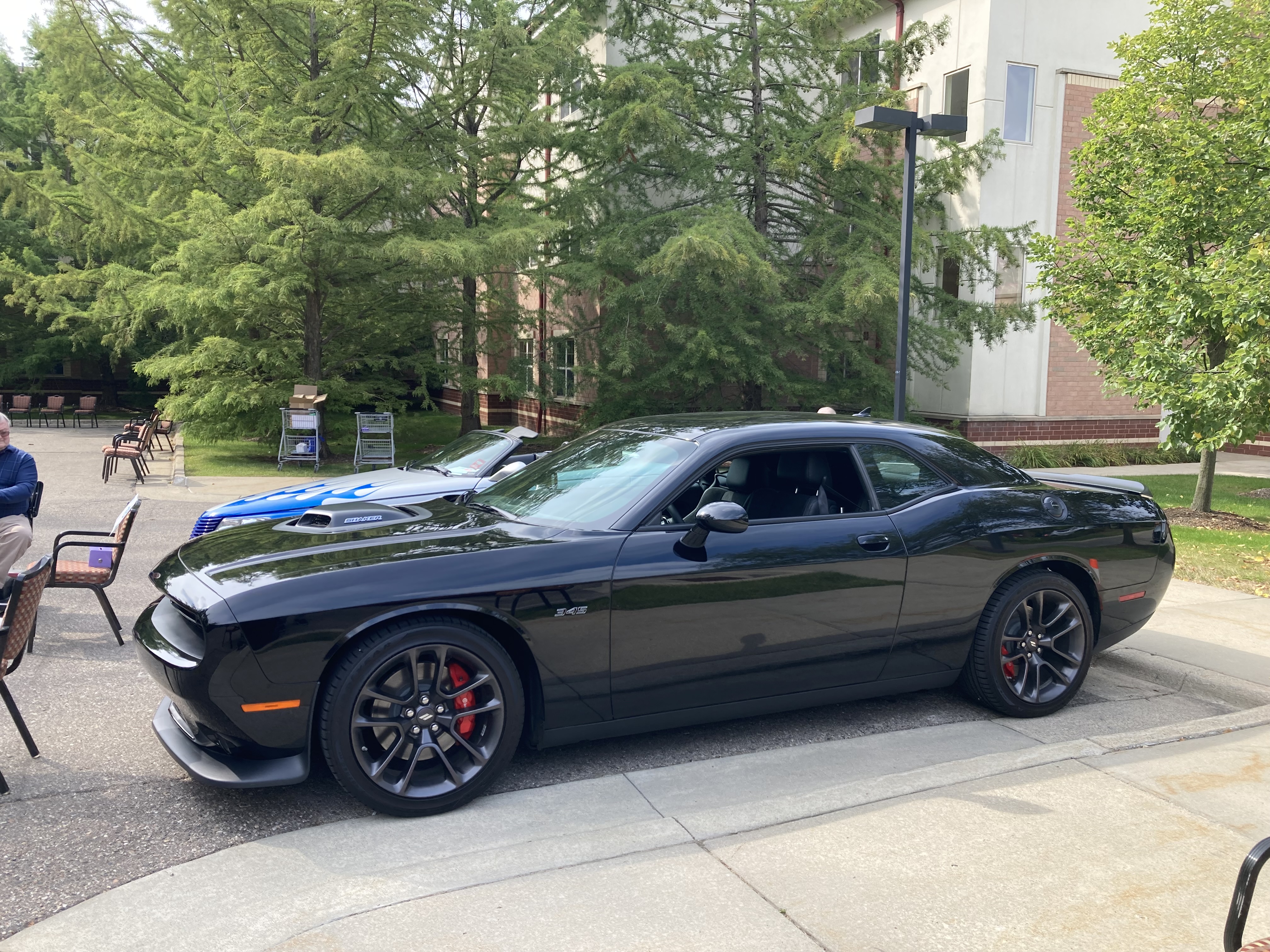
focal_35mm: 28
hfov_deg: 63.4
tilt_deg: -6.2
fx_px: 1027
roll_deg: -1.2
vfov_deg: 49.7
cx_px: 635
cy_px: 476
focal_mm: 3.99
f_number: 1.8
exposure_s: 1/287
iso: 20
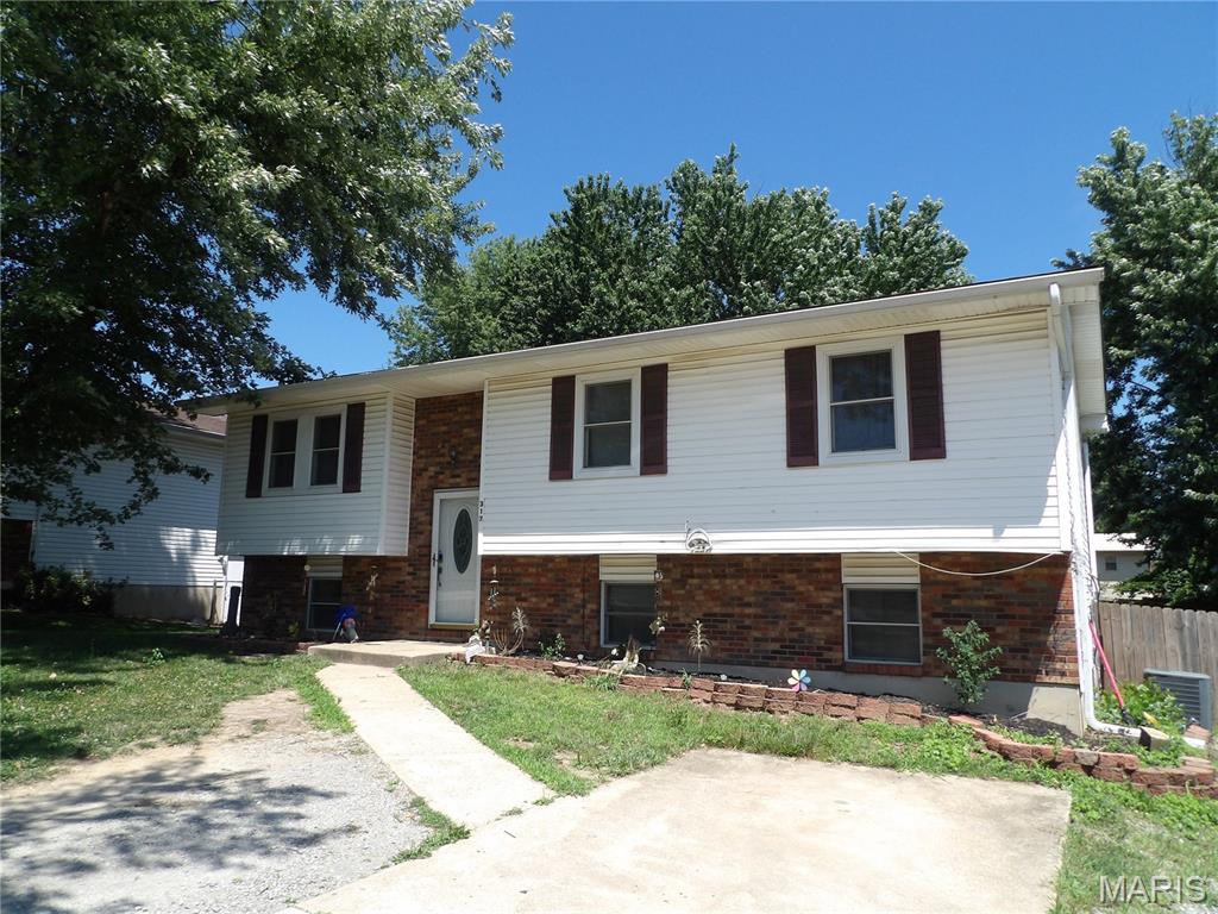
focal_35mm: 24
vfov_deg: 56.8
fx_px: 844
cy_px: 457
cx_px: 609
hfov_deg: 71.6
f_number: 3.2
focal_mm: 4.3
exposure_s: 1/898
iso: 100
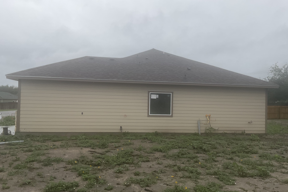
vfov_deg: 42.3
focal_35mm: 31
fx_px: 248
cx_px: 147
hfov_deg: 60.3
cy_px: 97
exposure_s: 1/1342
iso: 16
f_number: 1.8
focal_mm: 3
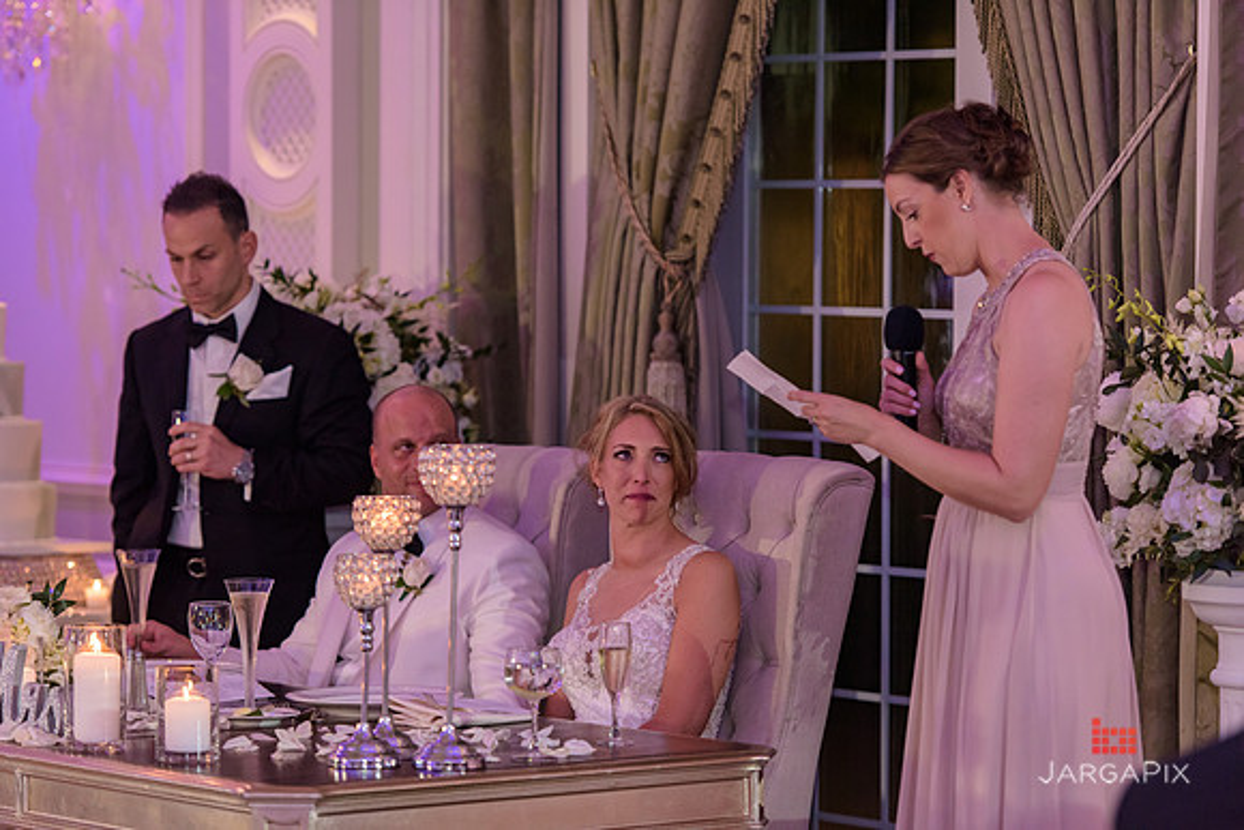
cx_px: 622
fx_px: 4666
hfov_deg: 15.2
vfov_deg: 10.2
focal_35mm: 135
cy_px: 415
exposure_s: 1/125
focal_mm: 135
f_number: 3.2
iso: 1600
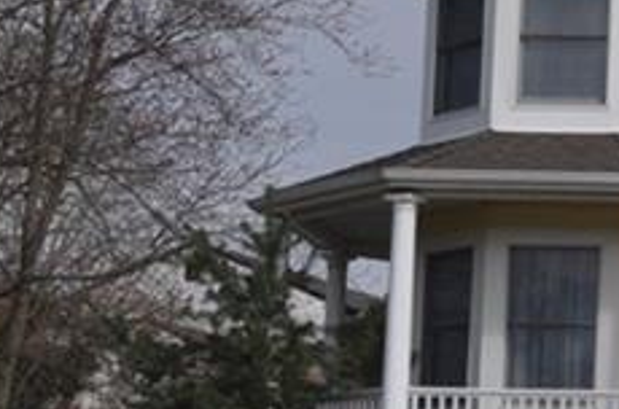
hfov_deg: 10.9
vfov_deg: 7.8
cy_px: 281
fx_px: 2984
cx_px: 1208
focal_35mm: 174
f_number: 10
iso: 200
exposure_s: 1/400
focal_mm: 26
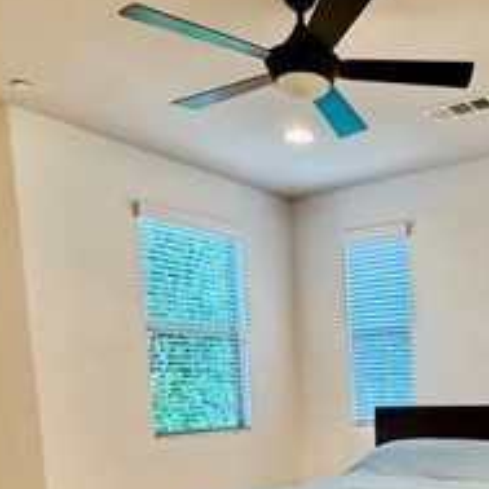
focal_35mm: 42
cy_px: 476
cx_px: 417
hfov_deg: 38.0
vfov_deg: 36.4
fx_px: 671
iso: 250
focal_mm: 2.22
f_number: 2.2
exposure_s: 1/60
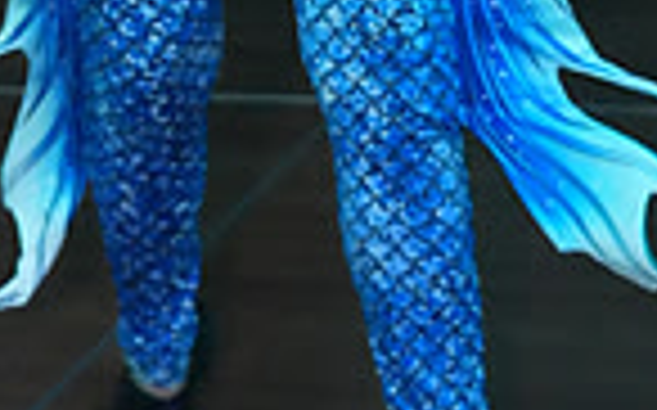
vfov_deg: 6.4
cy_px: -365
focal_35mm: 199
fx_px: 3560
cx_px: -2
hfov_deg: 10.5
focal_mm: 49
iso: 12800
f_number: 4
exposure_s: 1/250
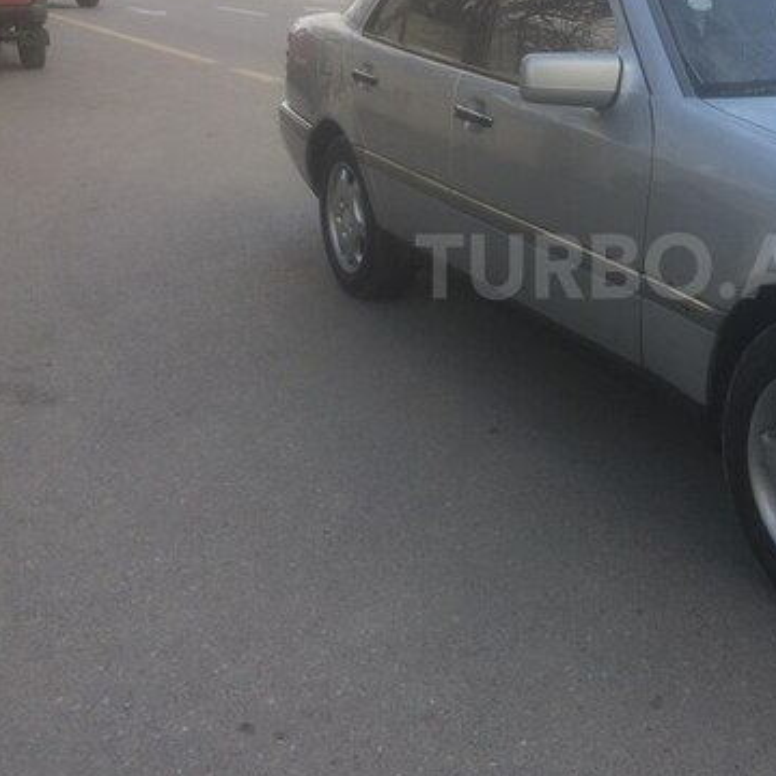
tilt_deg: -12.5
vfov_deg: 35.7
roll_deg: -0.3
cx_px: 636
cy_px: 266
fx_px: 1192
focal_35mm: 47
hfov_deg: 34.8
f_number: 2.2
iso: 32
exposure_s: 1/526
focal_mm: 4.15
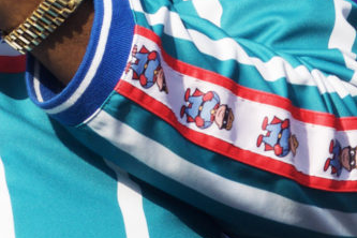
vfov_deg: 1.9
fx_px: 7308
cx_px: -189
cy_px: -477
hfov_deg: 2.8
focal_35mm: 737
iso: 200
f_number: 9
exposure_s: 1/320
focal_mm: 80
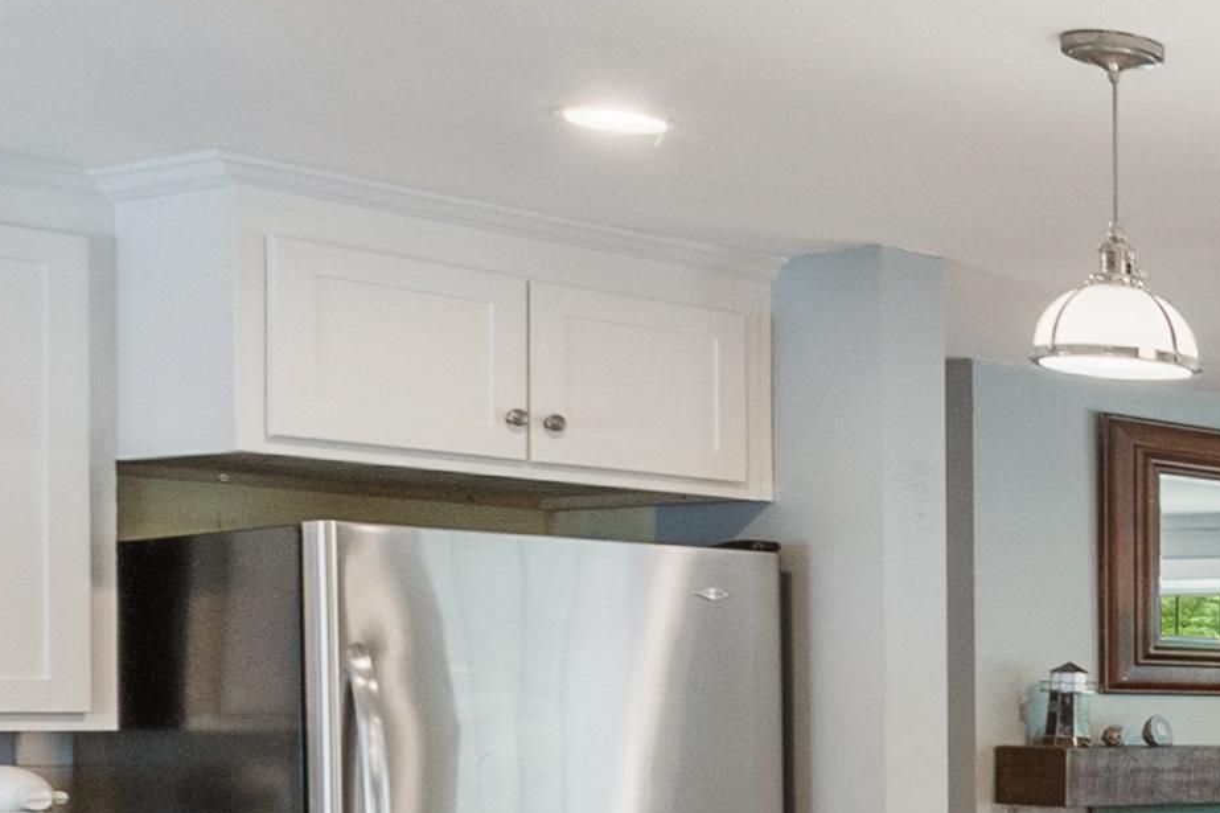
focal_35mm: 64
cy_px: 746
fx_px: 2168
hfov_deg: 19.7
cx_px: 2357
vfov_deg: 20.8
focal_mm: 10
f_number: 7.1
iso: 400
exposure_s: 1/1.67
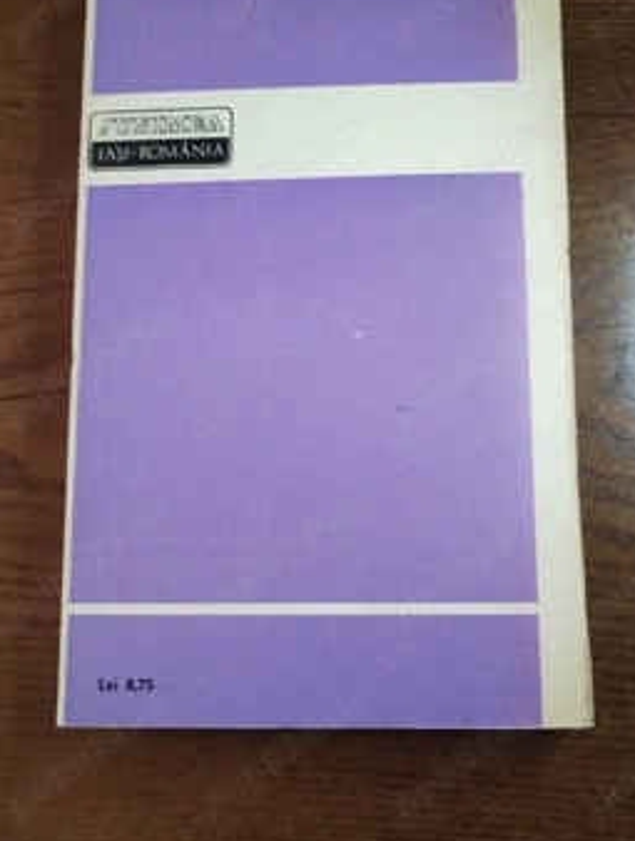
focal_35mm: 33
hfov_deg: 43.1
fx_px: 804
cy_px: 396
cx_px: 331
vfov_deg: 55.2
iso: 944
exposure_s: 1/33.3
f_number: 1.8
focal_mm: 4.27
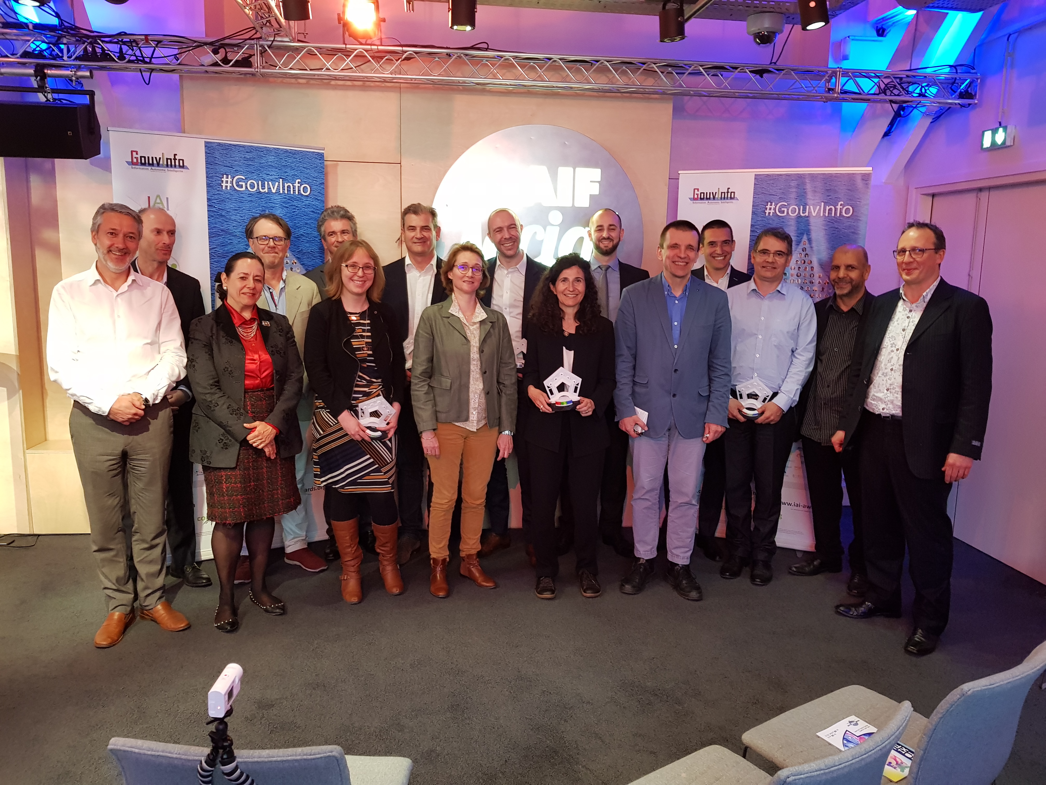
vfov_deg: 53.1
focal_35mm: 26
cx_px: 523
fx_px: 786
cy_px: 392
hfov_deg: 67.3
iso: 250
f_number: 1.7
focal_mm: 4.2
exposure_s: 1/24
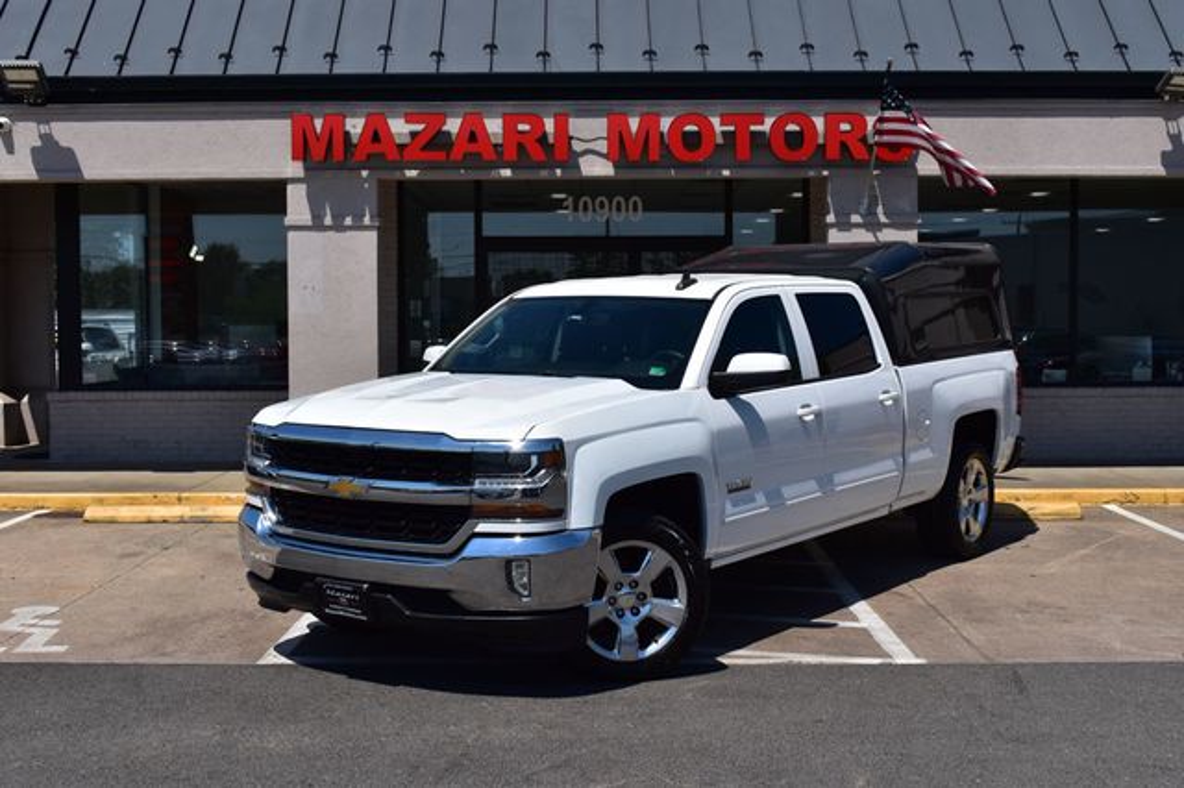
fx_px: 1528
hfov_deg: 42.3
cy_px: 394
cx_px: 592
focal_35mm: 46
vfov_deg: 28.9
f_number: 11
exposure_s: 1/640
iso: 200
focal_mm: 31
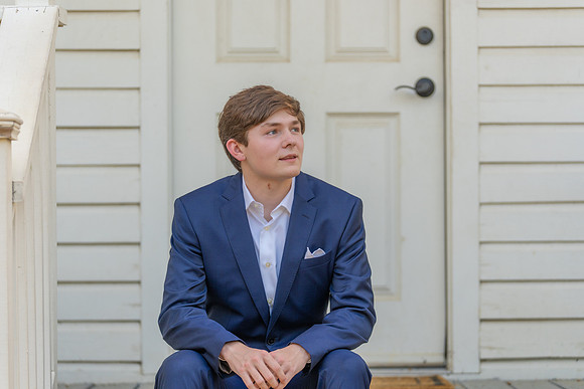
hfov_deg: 16.2
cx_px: 292
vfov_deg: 10.9
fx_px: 2046
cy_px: 194
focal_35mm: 126
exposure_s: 1/320
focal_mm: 124
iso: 320
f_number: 3.2
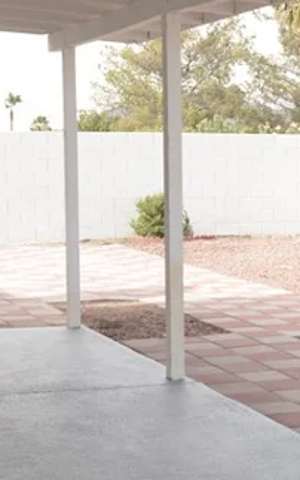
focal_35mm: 87
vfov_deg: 23.7
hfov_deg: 14.7
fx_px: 1138
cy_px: 331
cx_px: 324
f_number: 8
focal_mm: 18
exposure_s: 1/100
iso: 200
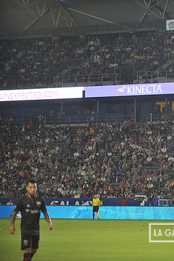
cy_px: 130
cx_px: 197
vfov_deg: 11.7
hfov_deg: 7.8
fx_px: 1275
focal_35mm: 176
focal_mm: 116
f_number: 2.8
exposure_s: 1/800
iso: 1250
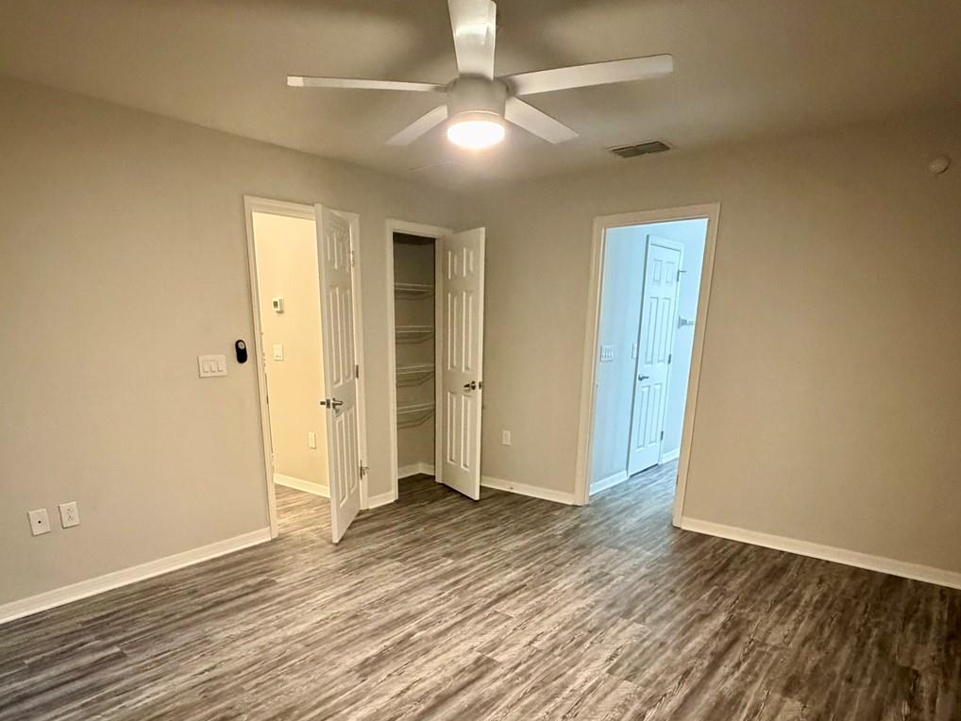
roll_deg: +1.1
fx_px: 611
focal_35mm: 22
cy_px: 499
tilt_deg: -16.2
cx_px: 438
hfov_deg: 76.2
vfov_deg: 59.2
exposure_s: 1/60
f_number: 2.2
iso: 1250
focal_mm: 2.22
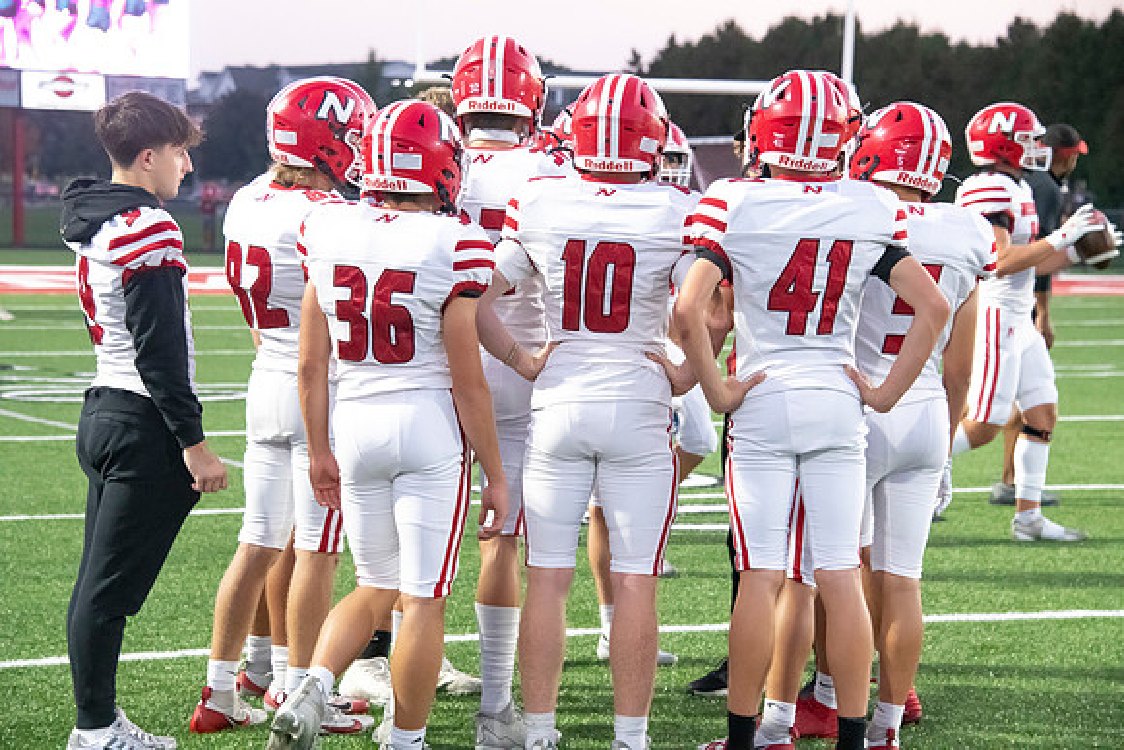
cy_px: 375
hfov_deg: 16.8
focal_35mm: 122
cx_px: 562
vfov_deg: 11.2
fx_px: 3810
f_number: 7.1
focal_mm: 122
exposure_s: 1/250
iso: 10000
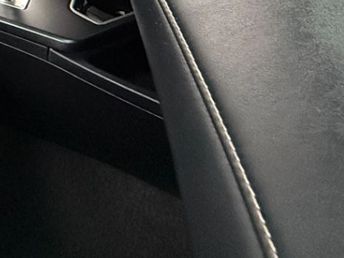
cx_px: -114
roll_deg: -1.0
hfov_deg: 27.3
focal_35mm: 58
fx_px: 577
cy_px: -242
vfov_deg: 18.2
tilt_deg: -11.1
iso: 800
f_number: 2.2
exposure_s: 1/60
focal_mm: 2.22
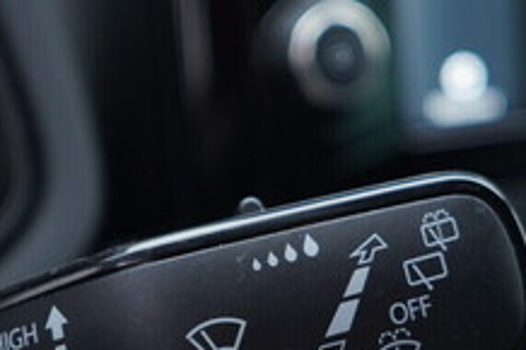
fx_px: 1329
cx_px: 280
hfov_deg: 22.4
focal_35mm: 91
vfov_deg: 14.9
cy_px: 269
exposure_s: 1/40
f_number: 2.8
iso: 200
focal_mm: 24
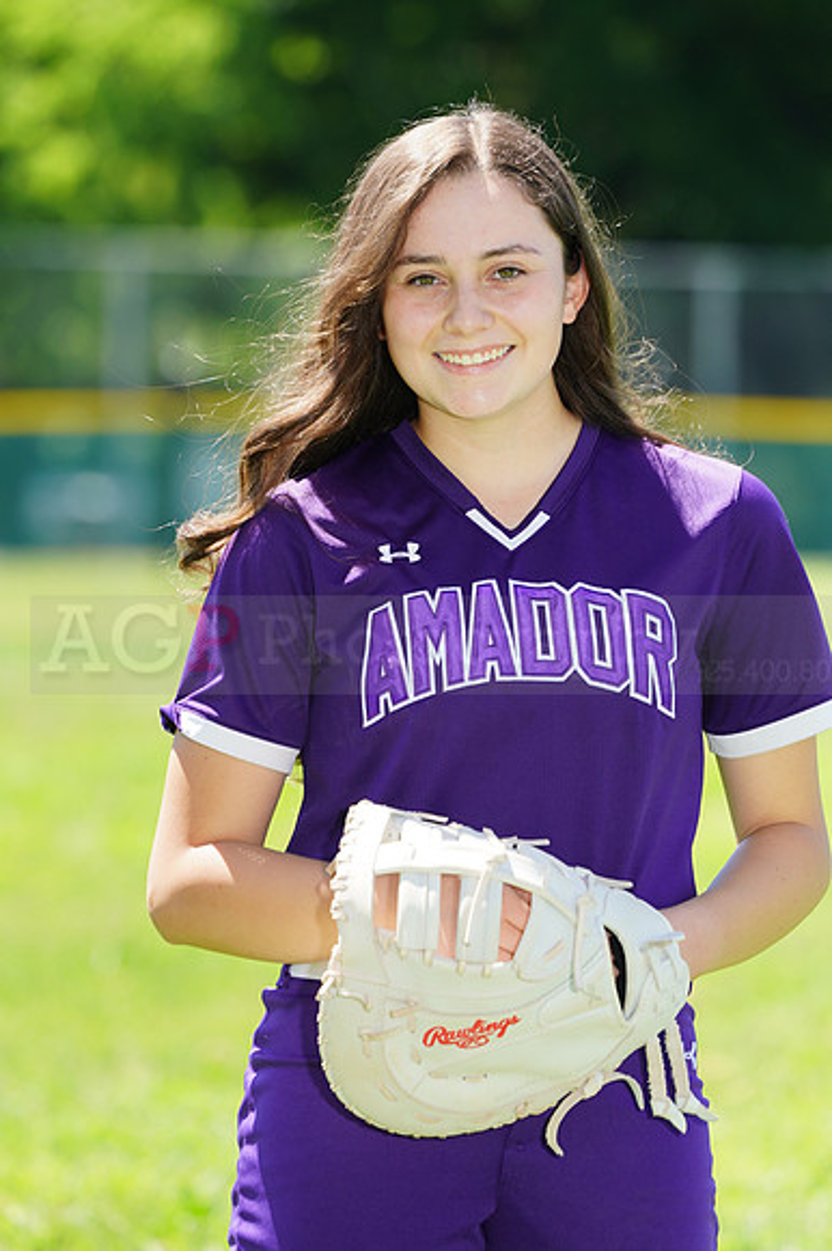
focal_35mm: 315
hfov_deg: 4.4
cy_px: 626
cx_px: 416
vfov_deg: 6.5
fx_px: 10932
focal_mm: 315
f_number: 8
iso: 200
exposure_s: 1/200
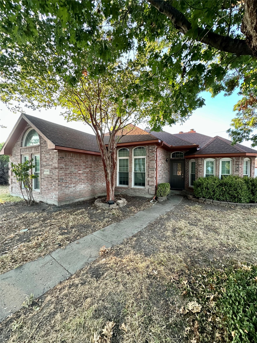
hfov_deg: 85.7
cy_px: 172
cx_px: 128
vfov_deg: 102.1
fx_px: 139
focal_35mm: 14
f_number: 2.2
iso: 160
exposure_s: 1/99
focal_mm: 2.22
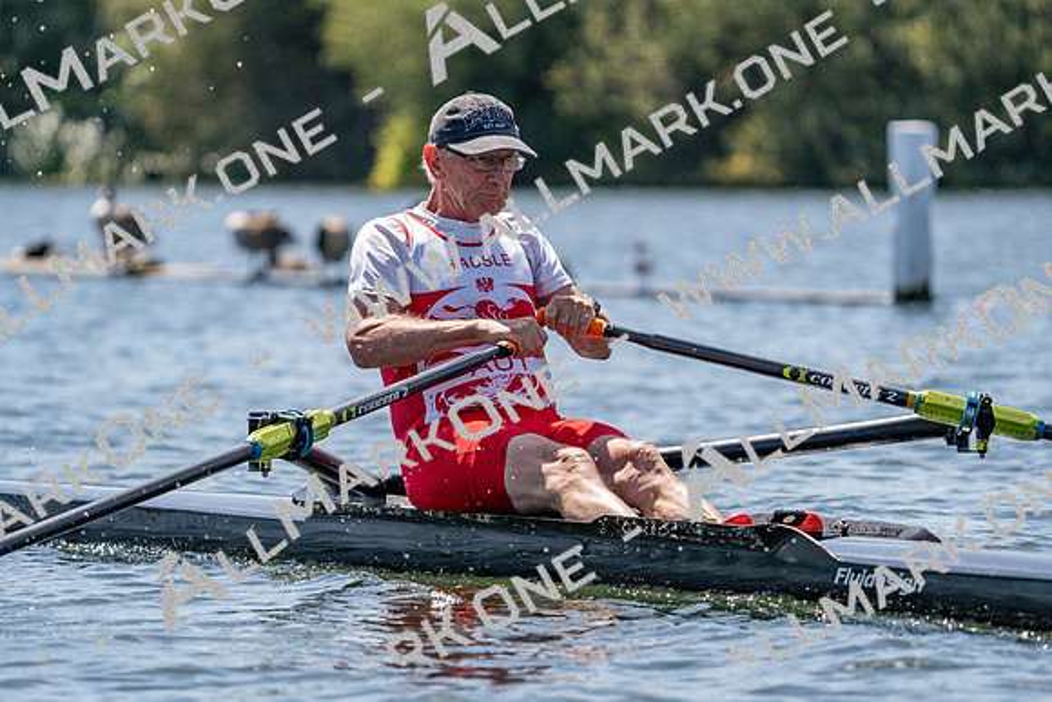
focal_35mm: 312
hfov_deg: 6.6
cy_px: 351
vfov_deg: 4.4
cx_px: 526
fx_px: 9119
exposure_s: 1/2000
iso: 320
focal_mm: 312
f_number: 6.3
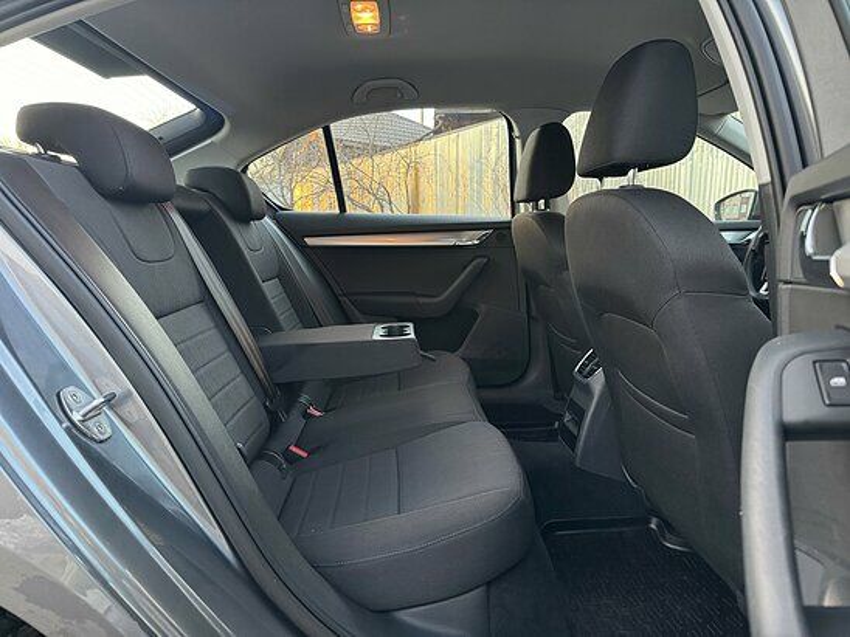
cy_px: 318
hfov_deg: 71.6
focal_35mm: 24
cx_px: 425
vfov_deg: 56.8
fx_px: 589
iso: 640
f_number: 1.78
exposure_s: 1/60
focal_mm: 6.76
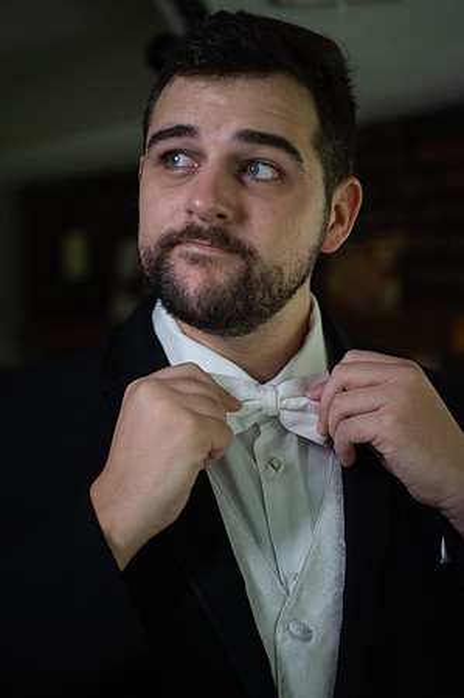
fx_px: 1163
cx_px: 232
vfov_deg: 33.4
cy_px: 349
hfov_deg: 22.6
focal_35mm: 60
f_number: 3.2
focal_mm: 60
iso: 1000
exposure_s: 1/250
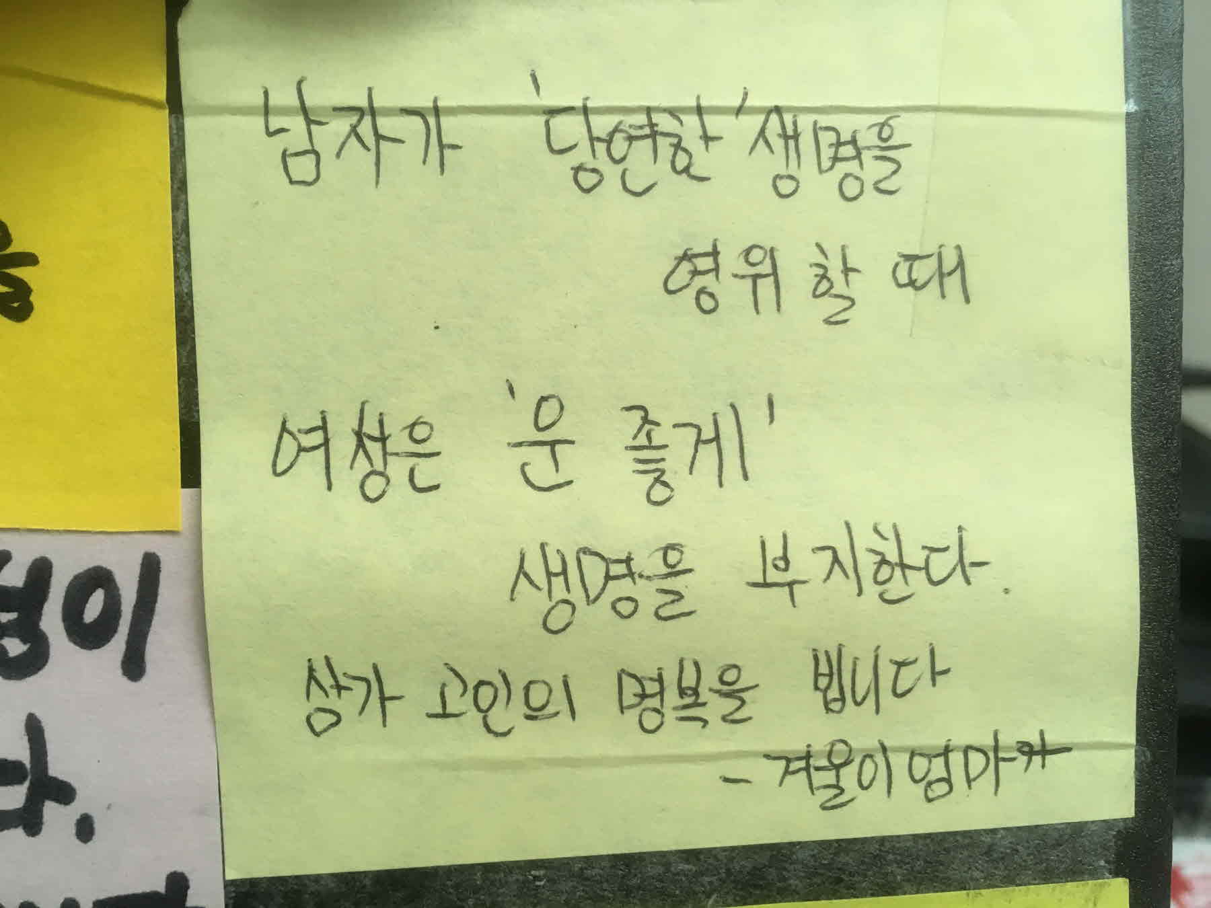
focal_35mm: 29
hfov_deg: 61.7
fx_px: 1015
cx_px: 606
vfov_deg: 48.2
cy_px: 454
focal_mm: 4.15
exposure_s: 1/30
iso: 25
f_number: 2.2
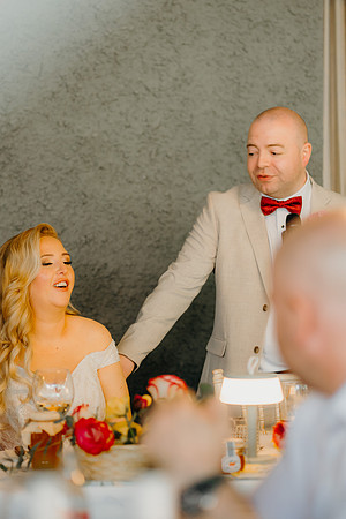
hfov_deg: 10.8
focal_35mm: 127
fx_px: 1831
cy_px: 260
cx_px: 173
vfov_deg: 16.1
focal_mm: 85
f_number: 2
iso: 1250
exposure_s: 1/200
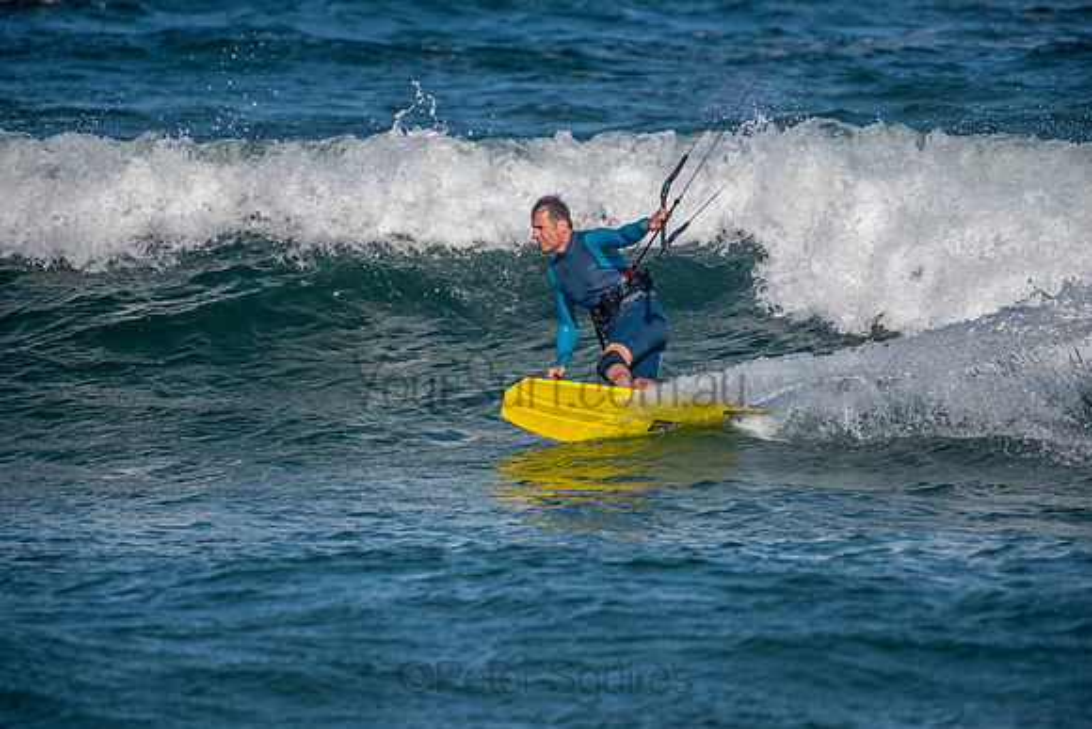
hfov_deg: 4.1
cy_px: 364
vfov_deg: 2.8
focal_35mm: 500
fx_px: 15170
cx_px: 546
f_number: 5.6
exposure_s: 1/4000
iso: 280
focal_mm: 500
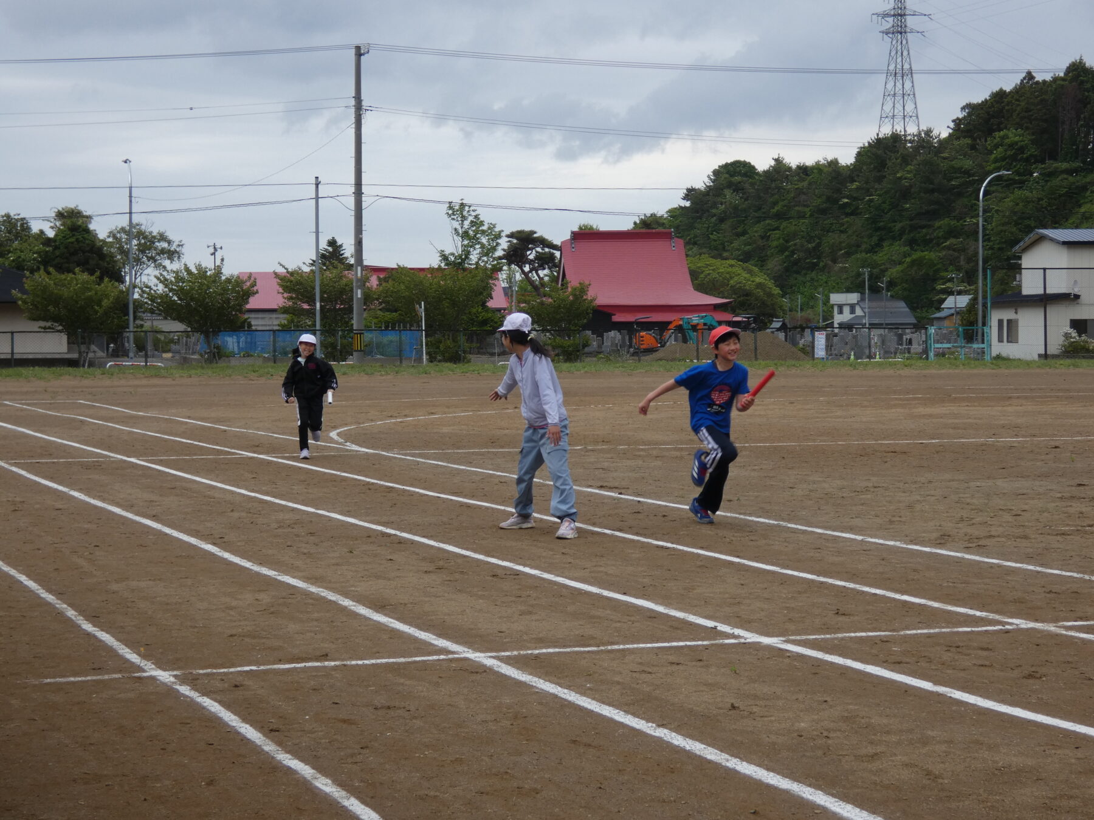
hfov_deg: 26.3
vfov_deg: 19.9
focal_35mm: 74
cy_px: 410
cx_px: 547
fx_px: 2339
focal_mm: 13.3
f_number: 4.4
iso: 80
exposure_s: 1/160
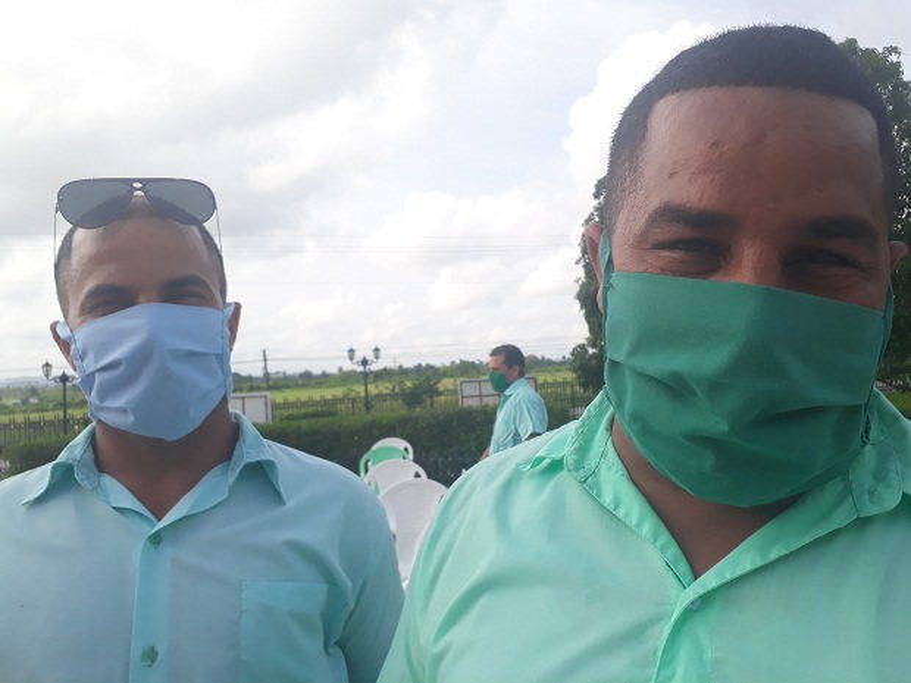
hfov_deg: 65.3
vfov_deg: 51.4
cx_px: 456
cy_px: 342
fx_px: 711
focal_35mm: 27
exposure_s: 1/977
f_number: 1.9
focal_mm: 3.6
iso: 40
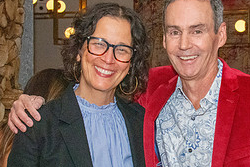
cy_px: 130
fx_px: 848
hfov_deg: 16.7
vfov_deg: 11.2
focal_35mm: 122
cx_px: 161
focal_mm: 35
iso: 5000
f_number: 14
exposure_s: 1/250
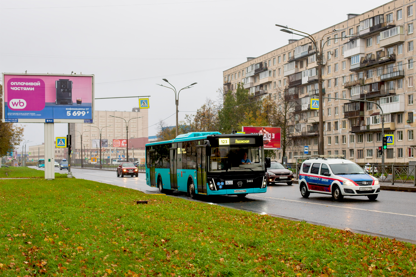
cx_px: 208
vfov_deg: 27.0
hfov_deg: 39.6
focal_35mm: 50
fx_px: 578
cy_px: 138
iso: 400
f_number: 5
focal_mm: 50
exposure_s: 1/320
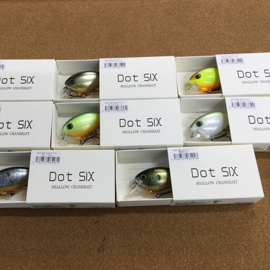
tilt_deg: -67.4
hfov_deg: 42.6
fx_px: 344
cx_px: 105
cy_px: 142
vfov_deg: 42.8
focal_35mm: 39
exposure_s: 1/30
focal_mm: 3.3
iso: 32
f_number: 2.4
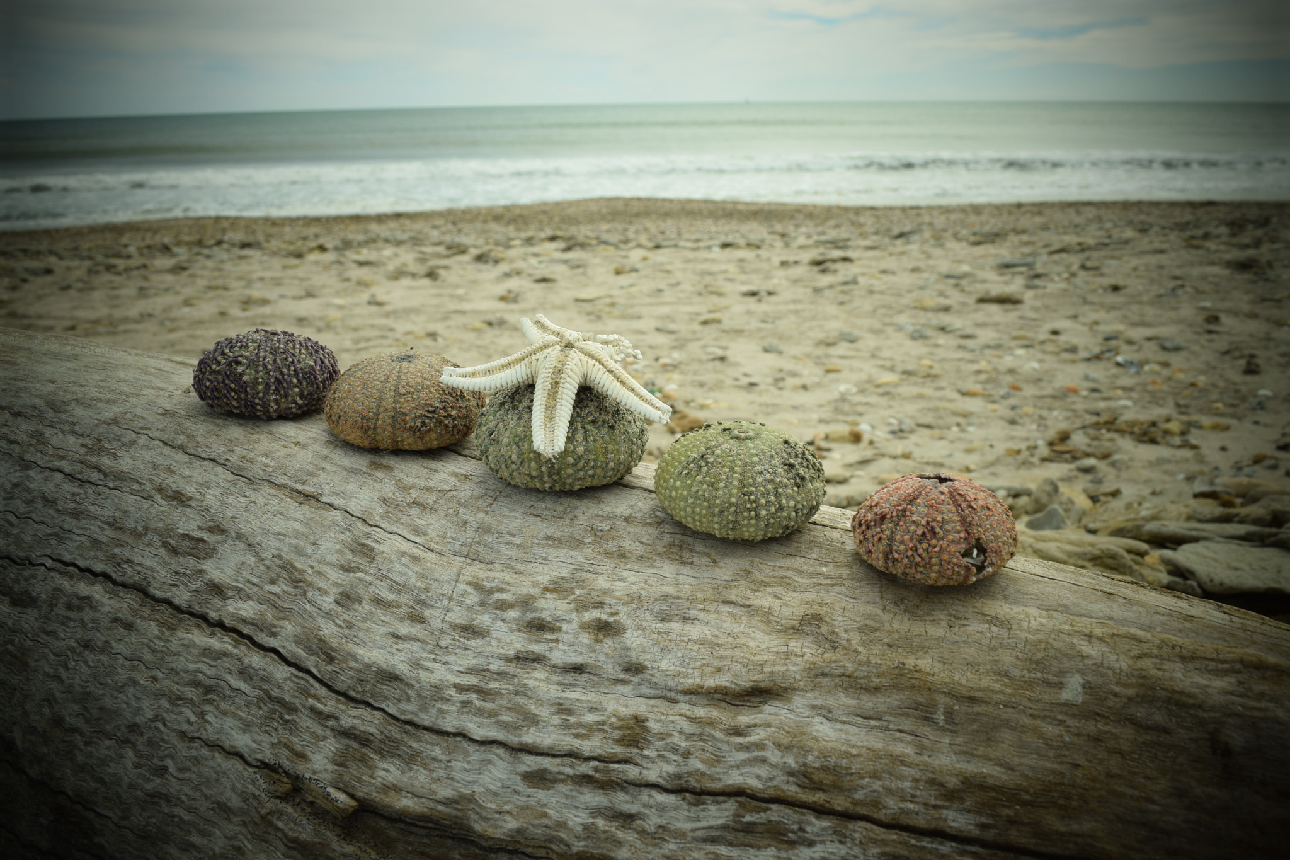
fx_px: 1182
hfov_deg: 57.2
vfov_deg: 40.0
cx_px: 645
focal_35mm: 33
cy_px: 430
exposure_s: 1/500
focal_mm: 22
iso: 400
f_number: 11
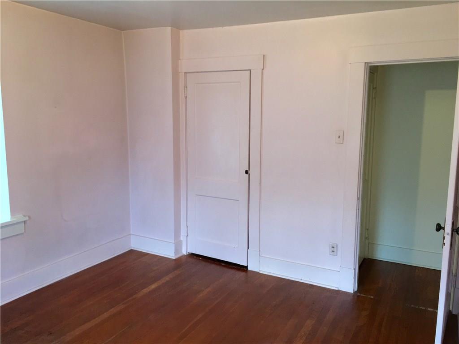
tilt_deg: -8.1
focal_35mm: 29
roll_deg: -0.2
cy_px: 172
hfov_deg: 61.7
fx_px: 385
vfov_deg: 48.2
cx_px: 230
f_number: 2.2
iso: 64
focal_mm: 4.15
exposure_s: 1/30
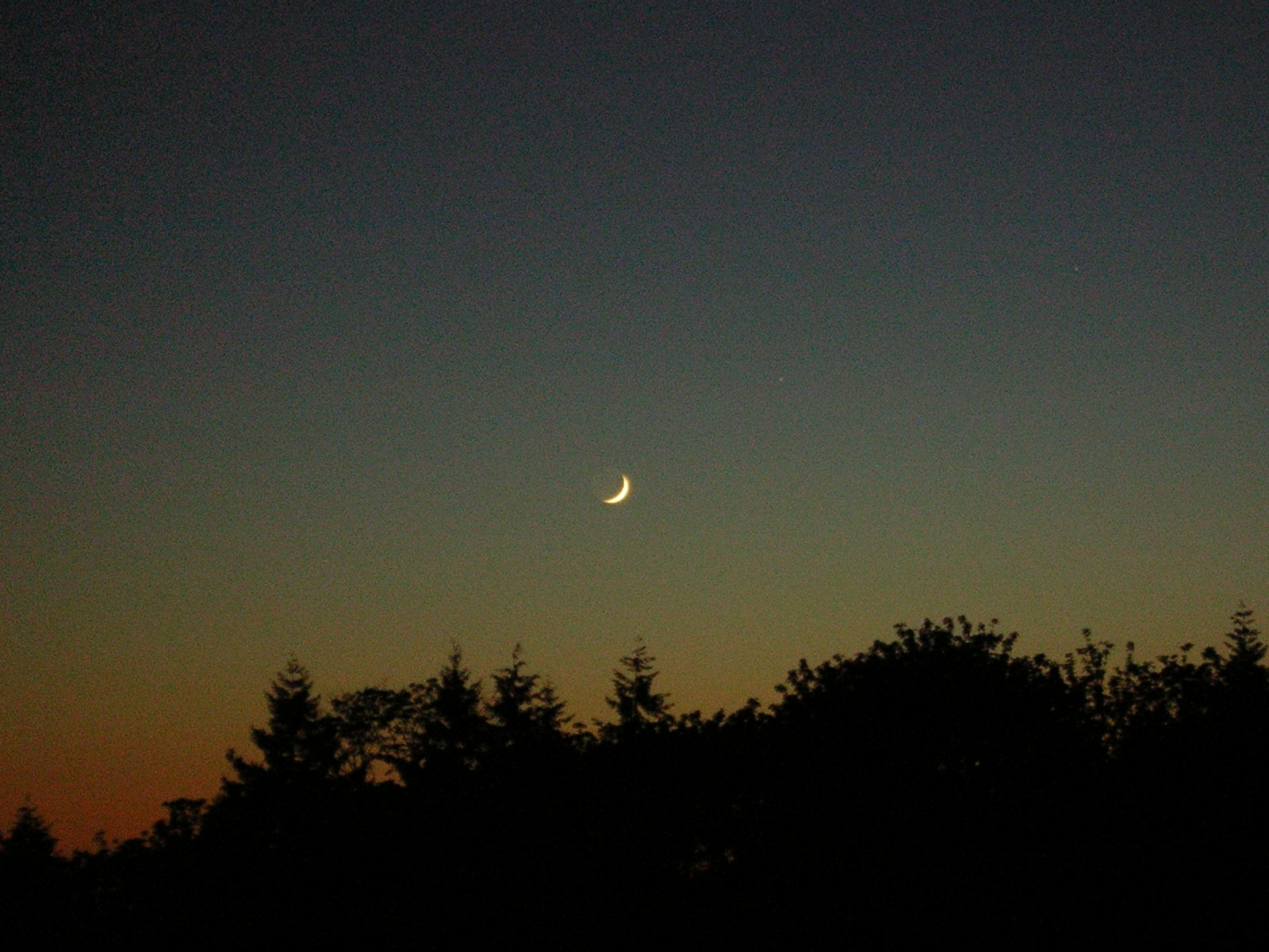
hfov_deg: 18.2
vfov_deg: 13.7
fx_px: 3959
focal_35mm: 108
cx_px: 634
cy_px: 476
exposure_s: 1.5
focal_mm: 14.1
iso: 200
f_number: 4.7
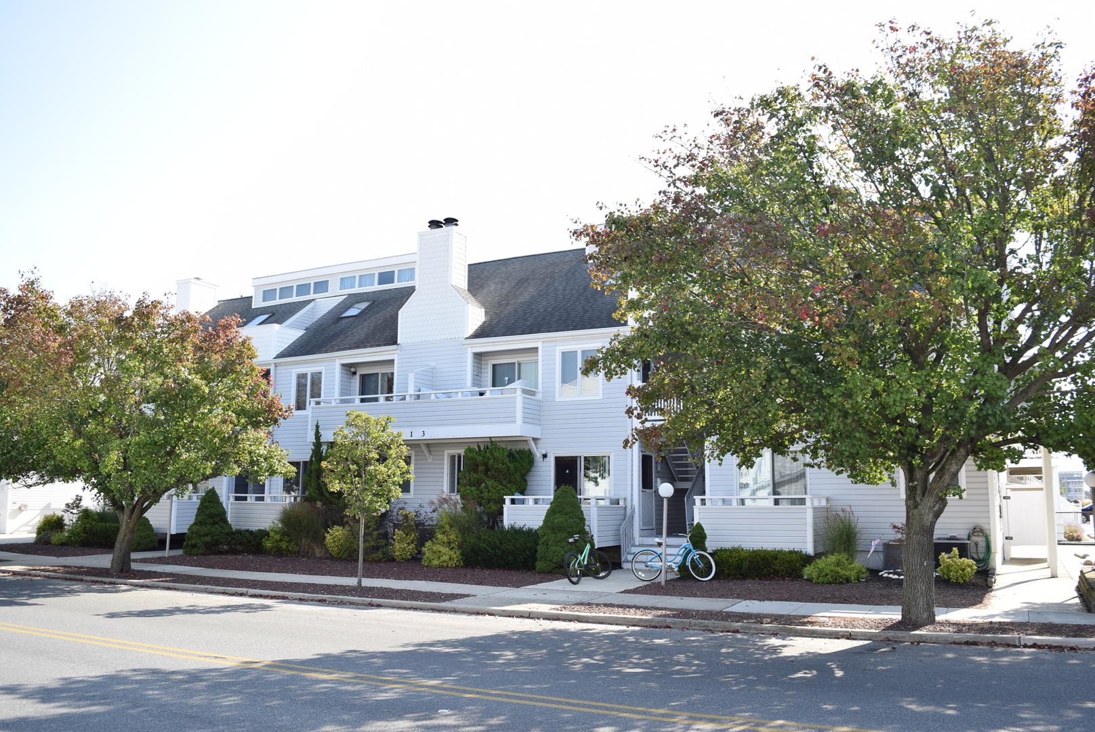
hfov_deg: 61.9
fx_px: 913
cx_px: 548
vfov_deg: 43.7
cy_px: 366
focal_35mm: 30
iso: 100
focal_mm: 20
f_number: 5.6
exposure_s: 1/200
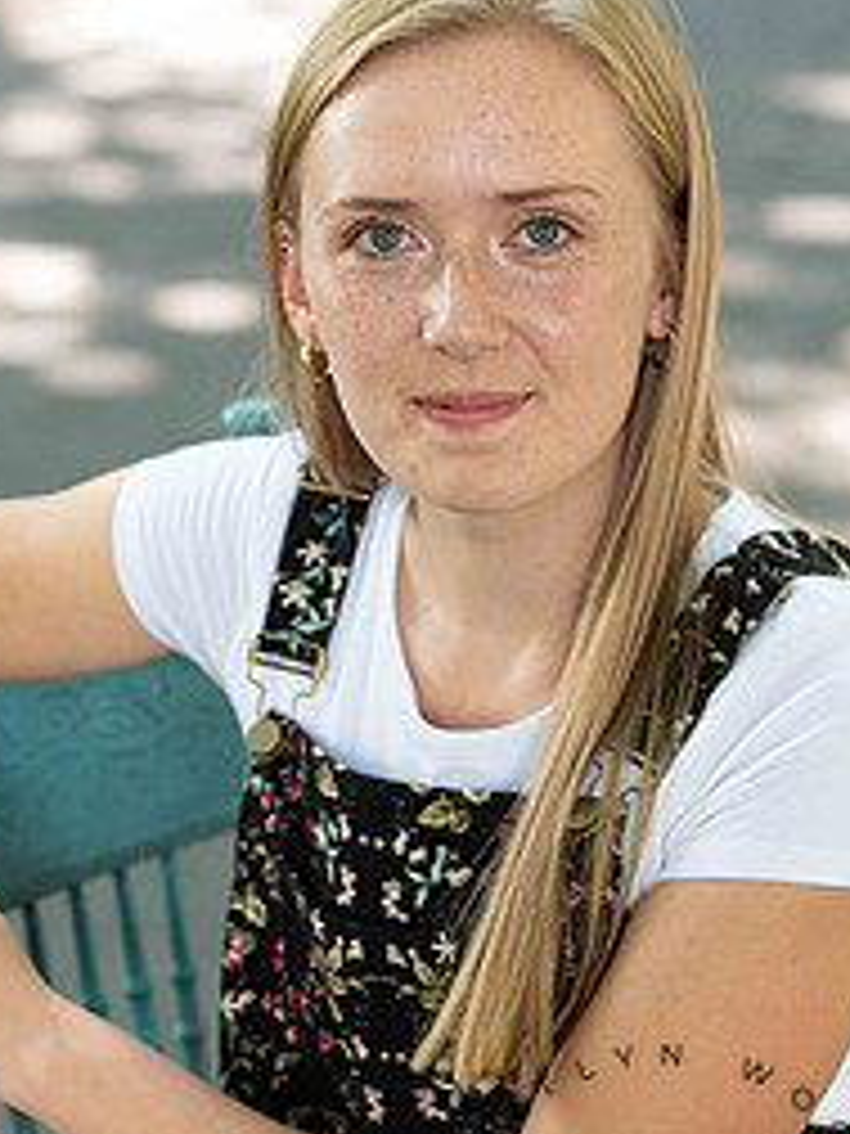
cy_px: 562
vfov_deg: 16.4
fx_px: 3929
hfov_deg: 12.3
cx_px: 391
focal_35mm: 120
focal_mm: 70
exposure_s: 1/200
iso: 640
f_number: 3.5
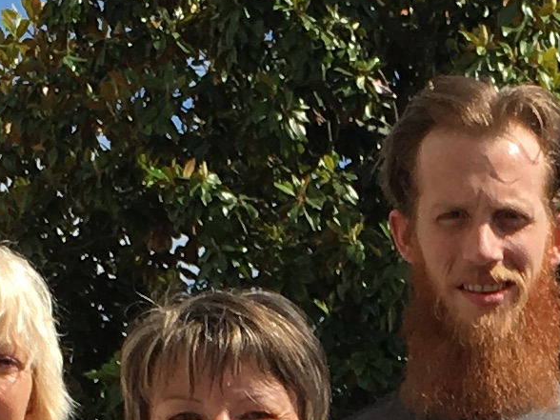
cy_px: 878
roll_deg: +0.2
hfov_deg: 9.8
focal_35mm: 199
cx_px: 599
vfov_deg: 7.2
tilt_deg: +1.0
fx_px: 3219
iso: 25
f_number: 2.2
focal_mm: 4.15
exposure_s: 1/1538
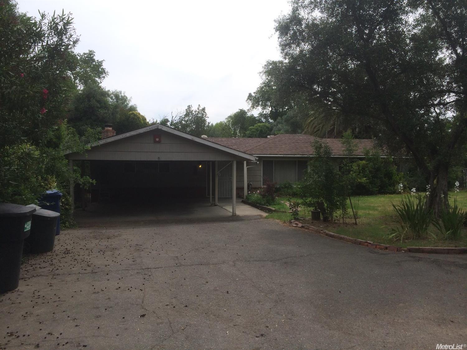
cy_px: 175
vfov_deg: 46.8
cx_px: 234
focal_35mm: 30
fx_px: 405
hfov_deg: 60.0
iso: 32
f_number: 2.2
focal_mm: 4.12
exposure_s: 1/1786
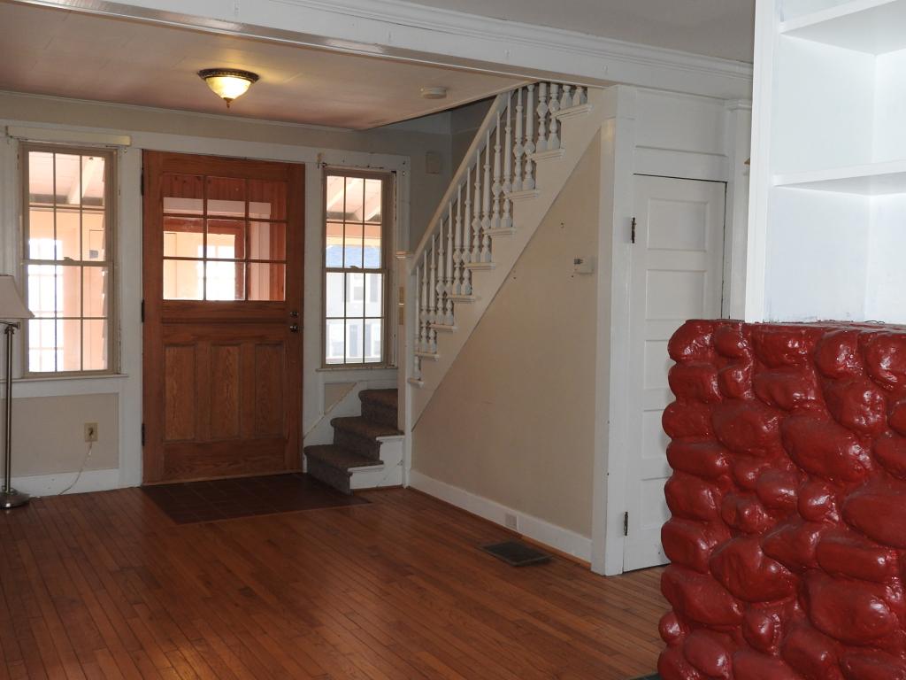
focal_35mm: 35
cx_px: 453
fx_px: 916
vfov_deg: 40.7
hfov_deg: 52.6
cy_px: 340
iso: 200
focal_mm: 6.3
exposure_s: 1/30
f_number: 3.8
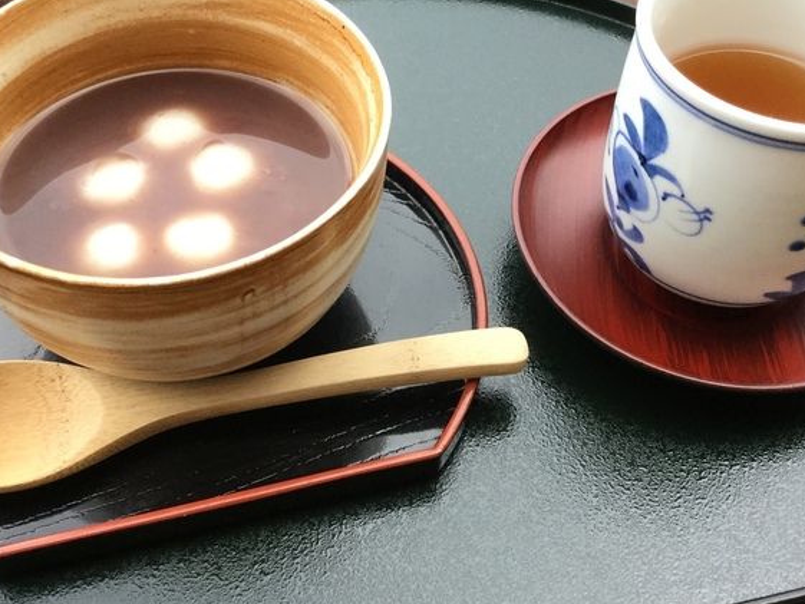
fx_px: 1047
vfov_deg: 32.2
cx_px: 413
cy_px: 298
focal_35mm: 45
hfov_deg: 42.1
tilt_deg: -52.2
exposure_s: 1/30
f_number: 2.4
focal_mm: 3.3
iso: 32
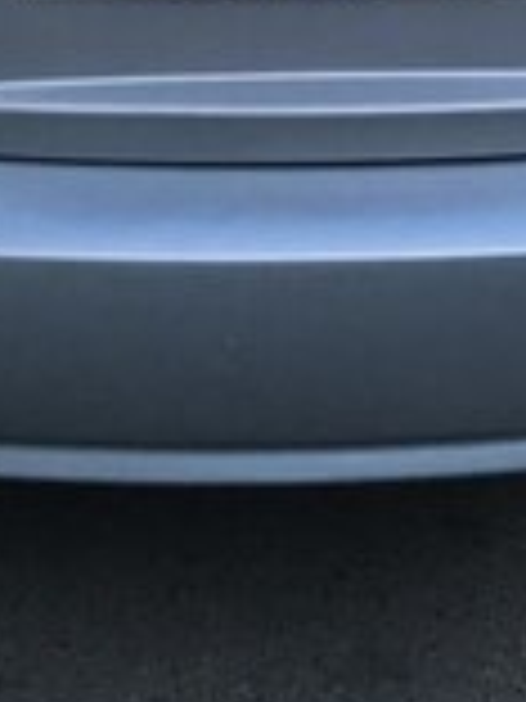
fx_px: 1864
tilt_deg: -17.4
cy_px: -387
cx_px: 301
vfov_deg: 18.6
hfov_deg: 16.1
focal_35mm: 92
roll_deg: -4.7
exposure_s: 1/33
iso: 32
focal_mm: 4.15
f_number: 2.2
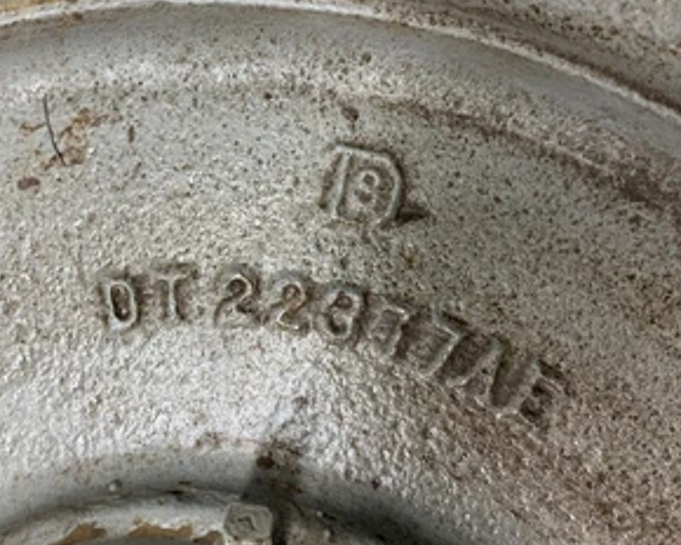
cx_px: 289
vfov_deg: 42.2
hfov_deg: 51.3
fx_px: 705
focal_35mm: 35
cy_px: 258
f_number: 1.8
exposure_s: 1/96
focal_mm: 4.25
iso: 100
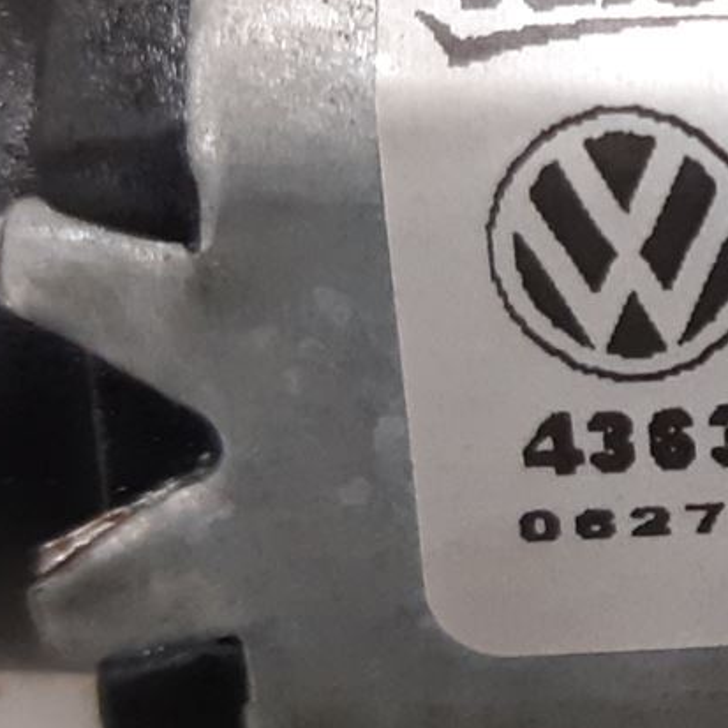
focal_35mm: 114
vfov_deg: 15.3
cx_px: 1250
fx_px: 2712
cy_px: 249
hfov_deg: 13.8
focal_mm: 3.93
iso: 250
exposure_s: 1/50
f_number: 1.7
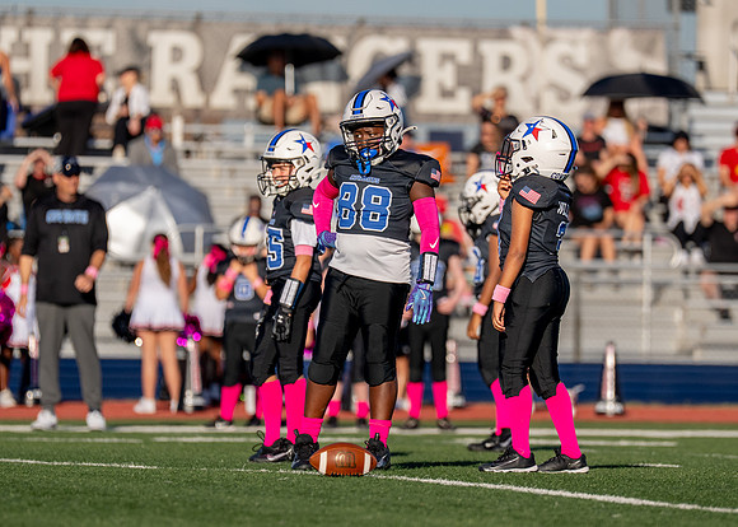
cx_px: 404
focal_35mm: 367
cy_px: 259
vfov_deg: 3.9
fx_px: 7700
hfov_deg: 5.5
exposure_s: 1/5000
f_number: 2.8
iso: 160
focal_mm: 200
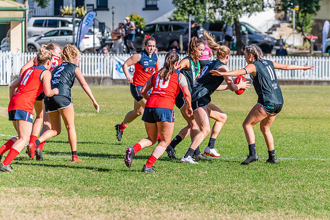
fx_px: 2534
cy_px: 118
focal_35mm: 276
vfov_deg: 5.0
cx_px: 190
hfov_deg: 7.5
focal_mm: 240
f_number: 8
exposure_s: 1/1600
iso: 800
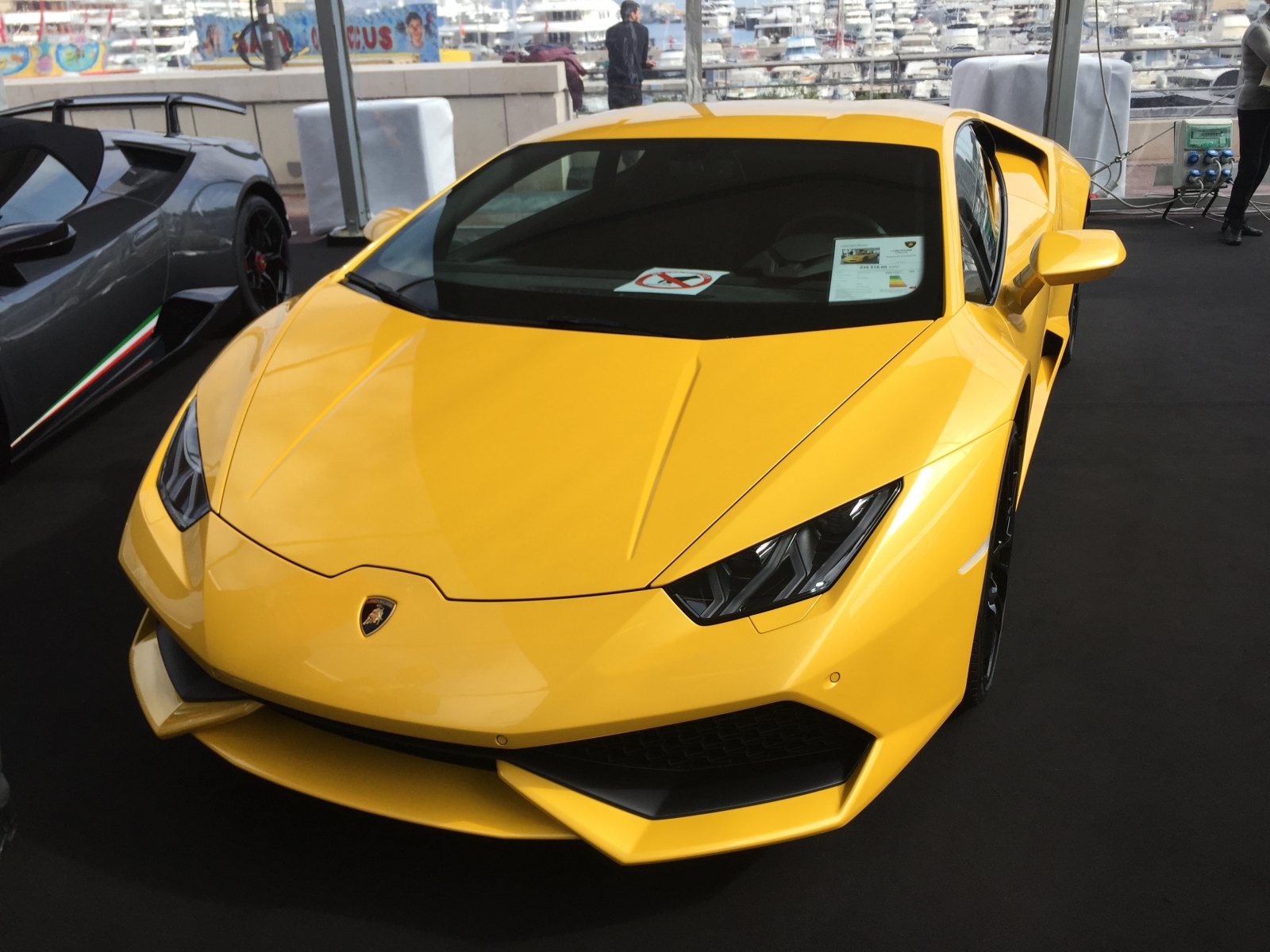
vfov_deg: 48.2
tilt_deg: -22.6
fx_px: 1064
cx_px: 635
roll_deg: +1.5
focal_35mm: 29
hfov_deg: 61.7
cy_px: 476
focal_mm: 4.15
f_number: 2.2
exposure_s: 1/989
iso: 32
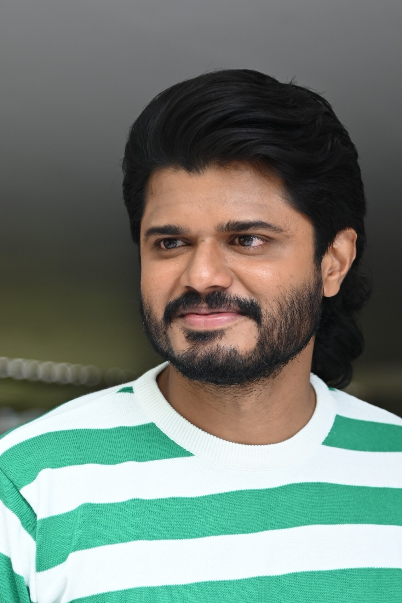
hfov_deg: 10.6
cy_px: 302
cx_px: 201
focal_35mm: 129
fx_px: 2161
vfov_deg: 15.9
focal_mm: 86
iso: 500
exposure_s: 1/200
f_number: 4
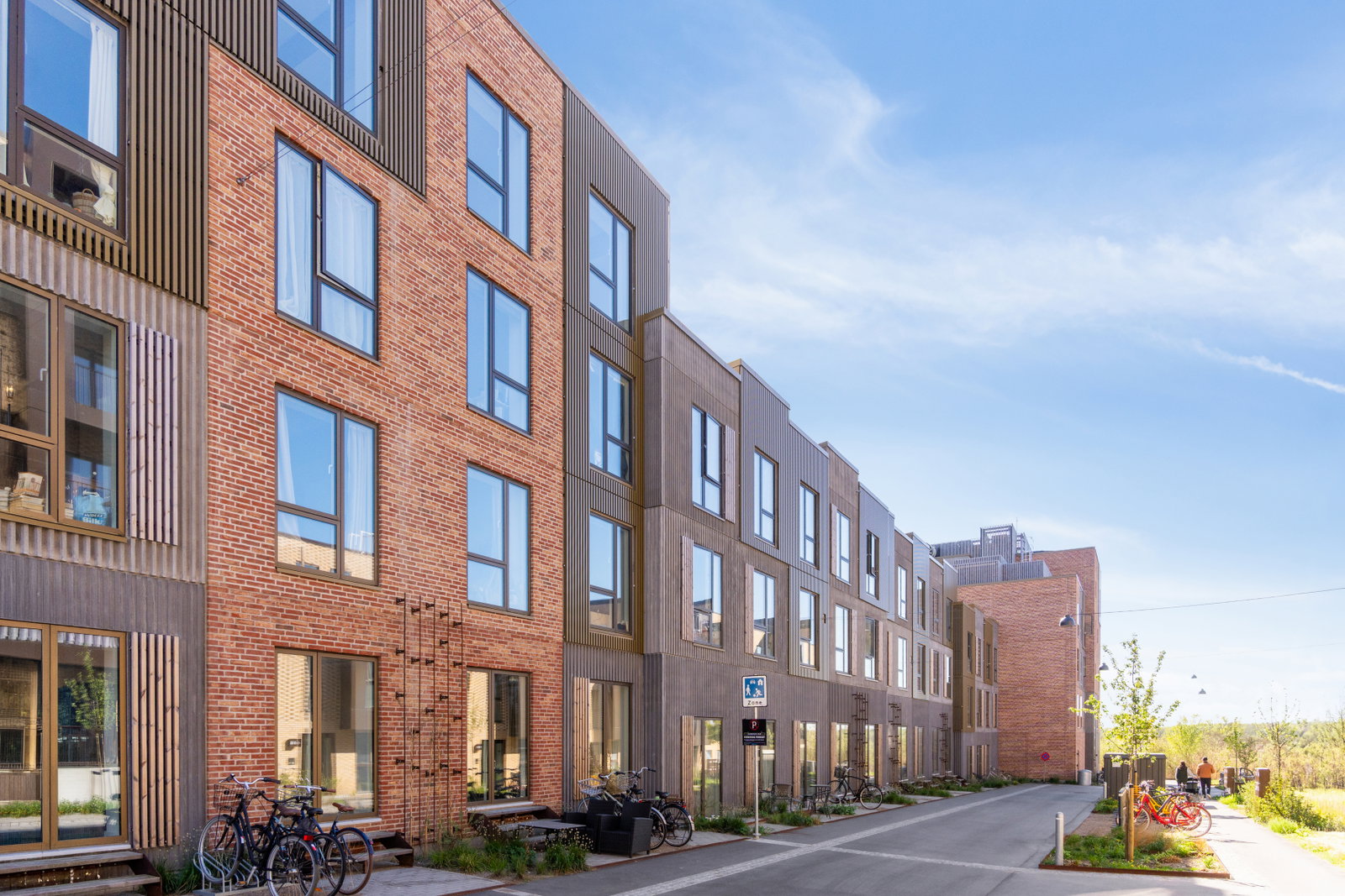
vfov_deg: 59.5
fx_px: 785
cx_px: 672
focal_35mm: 21
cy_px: 448
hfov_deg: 81.2
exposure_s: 1/80
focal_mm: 14
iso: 200
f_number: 8
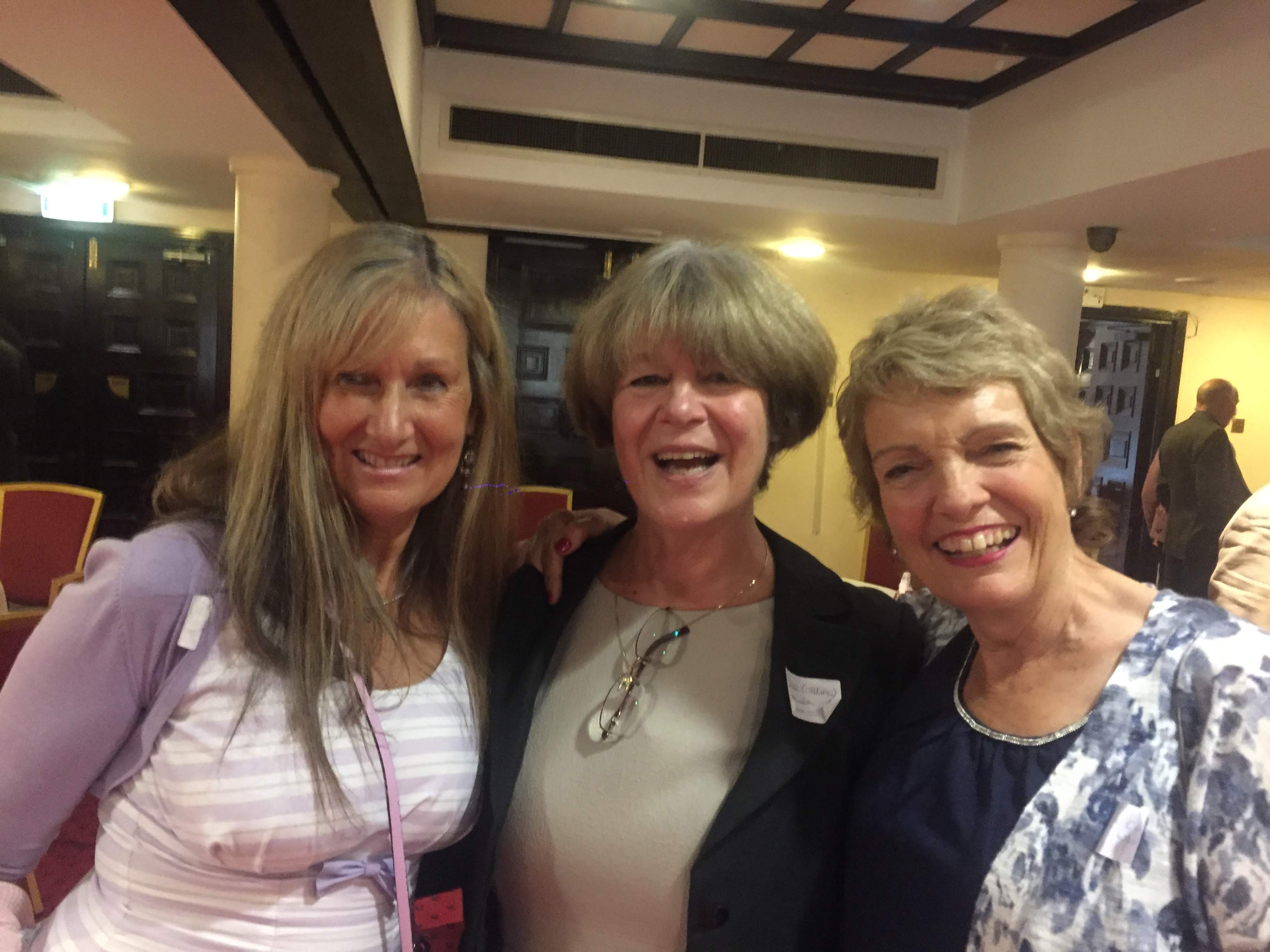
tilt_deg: -5.3
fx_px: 1064
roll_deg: -6.3
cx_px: 635
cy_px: 476
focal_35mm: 29
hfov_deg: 61.7
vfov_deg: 48.2
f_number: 2.2
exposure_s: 1/17
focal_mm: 4.15
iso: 640
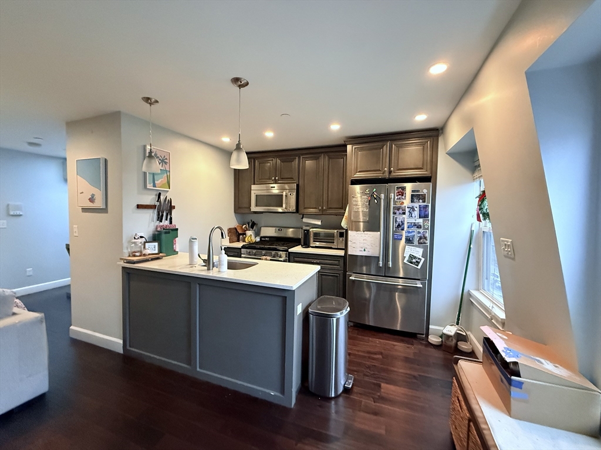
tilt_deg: -2.9
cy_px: 225
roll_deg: -1.5
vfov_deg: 85.7
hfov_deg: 102.1
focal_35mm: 14
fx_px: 243
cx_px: 300
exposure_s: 1/60
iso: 800
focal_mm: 2.22
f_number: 2.2
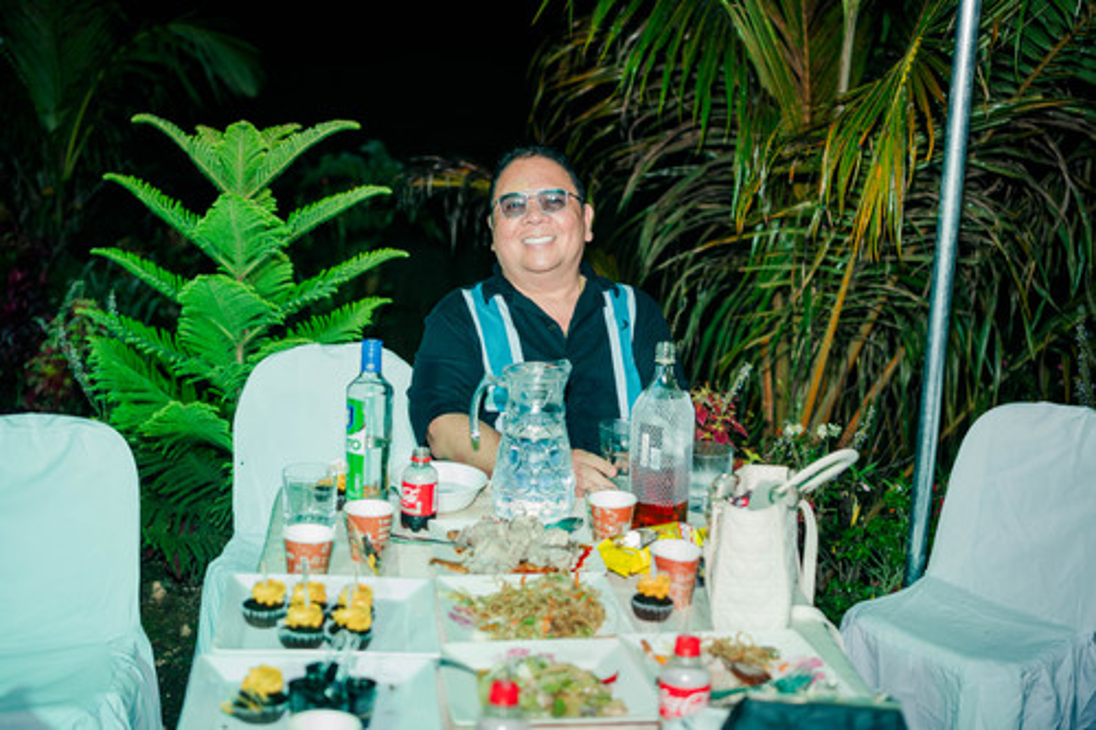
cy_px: 365
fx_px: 1522
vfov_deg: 27.0
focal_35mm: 50
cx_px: 548
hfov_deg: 39.6
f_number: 2.8
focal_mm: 50
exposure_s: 1/200
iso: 800
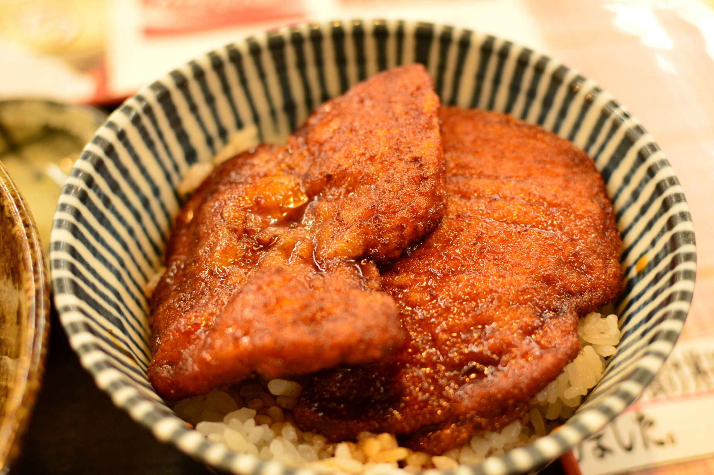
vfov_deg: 25.7
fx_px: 1040
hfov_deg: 37.9
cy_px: 238
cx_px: 357
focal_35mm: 52
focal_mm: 35
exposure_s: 1/30
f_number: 3.2
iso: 200
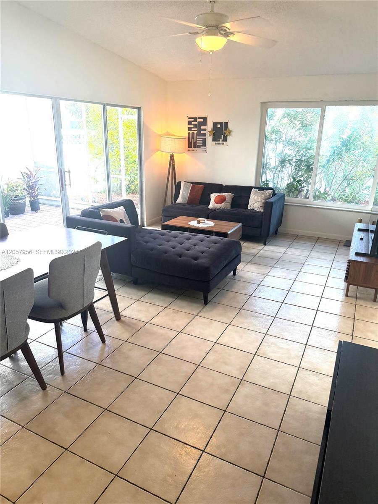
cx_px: 189
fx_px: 349
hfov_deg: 56.8
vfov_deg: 71.6
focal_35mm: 24
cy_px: 252
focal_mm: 6.76
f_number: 1.78
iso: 200
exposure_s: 1/228
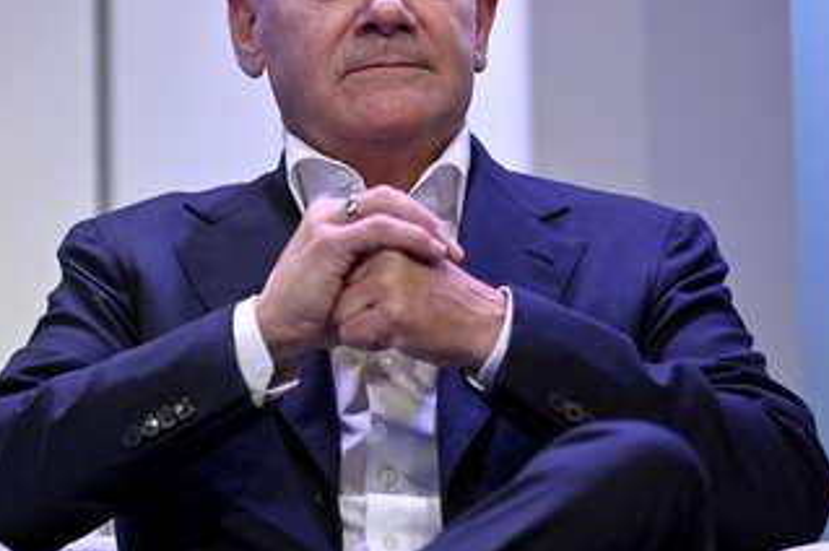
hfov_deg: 7.3
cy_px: 174
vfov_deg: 4.8
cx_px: 329
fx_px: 6510
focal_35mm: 283
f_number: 2.8
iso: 500
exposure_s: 1/400
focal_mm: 200
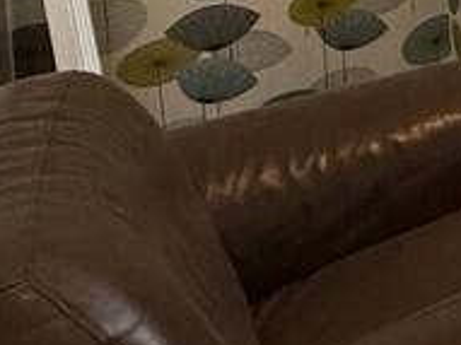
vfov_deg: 16.9
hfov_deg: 17.7
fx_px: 998
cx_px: 939
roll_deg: -0.1
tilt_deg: -4.7
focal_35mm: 75
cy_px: -239
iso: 320
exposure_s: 1/99
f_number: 2.2
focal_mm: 2.22
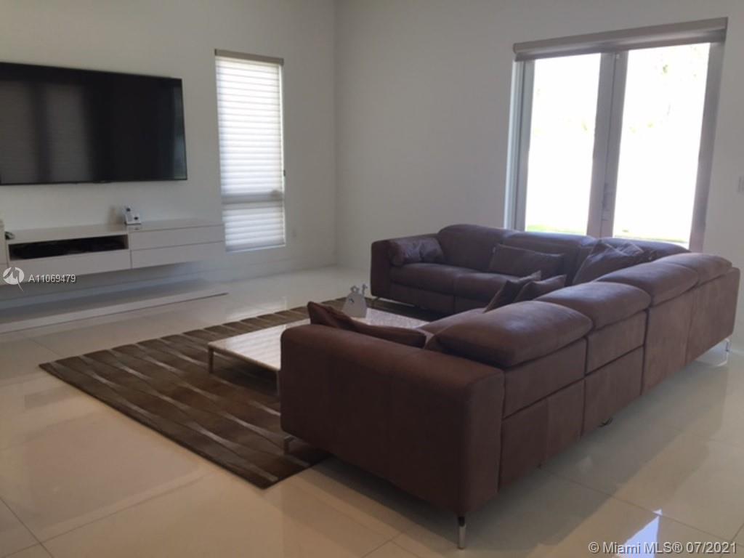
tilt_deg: -10.0
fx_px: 623
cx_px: 372
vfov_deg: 48.2
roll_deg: -1.4
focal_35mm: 29
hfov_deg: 61.7
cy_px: 279
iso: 40
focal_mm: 4.15
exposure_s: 1/60
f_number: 2.2
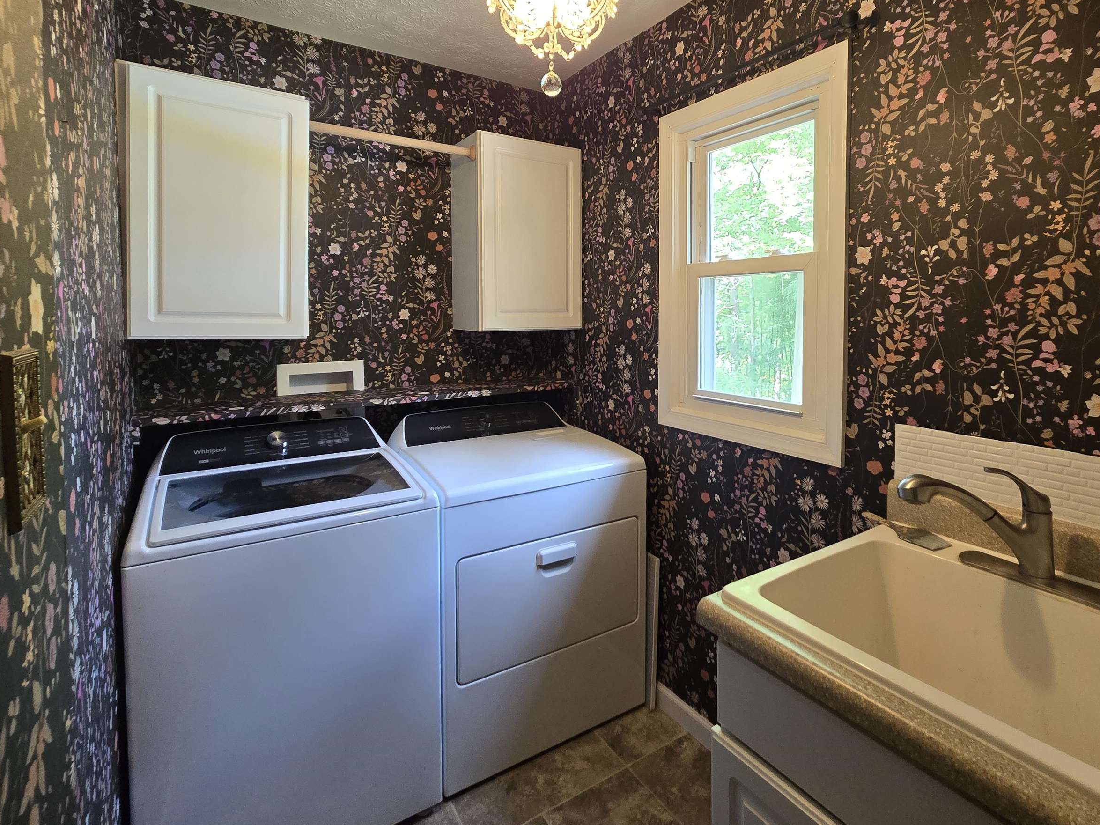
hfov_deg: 90.7
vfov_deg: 74.0
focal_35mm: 17
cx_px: 612
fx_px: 540
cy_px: 335
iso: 400
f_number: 2.2
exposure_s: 1/60
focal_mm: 2.2
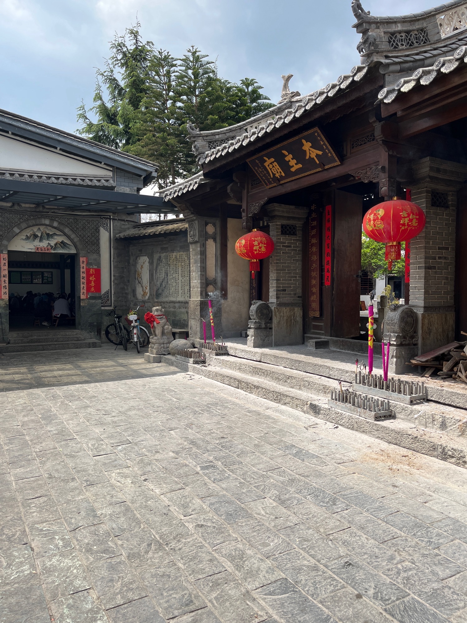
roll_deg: +0.8
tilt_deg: -3.8
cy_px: 312
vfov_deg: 67.3
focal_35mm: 26
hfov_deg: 53.1
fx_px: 468
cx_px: 234
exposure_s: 1/2358
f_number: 1.6
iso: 50
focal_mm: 5.1
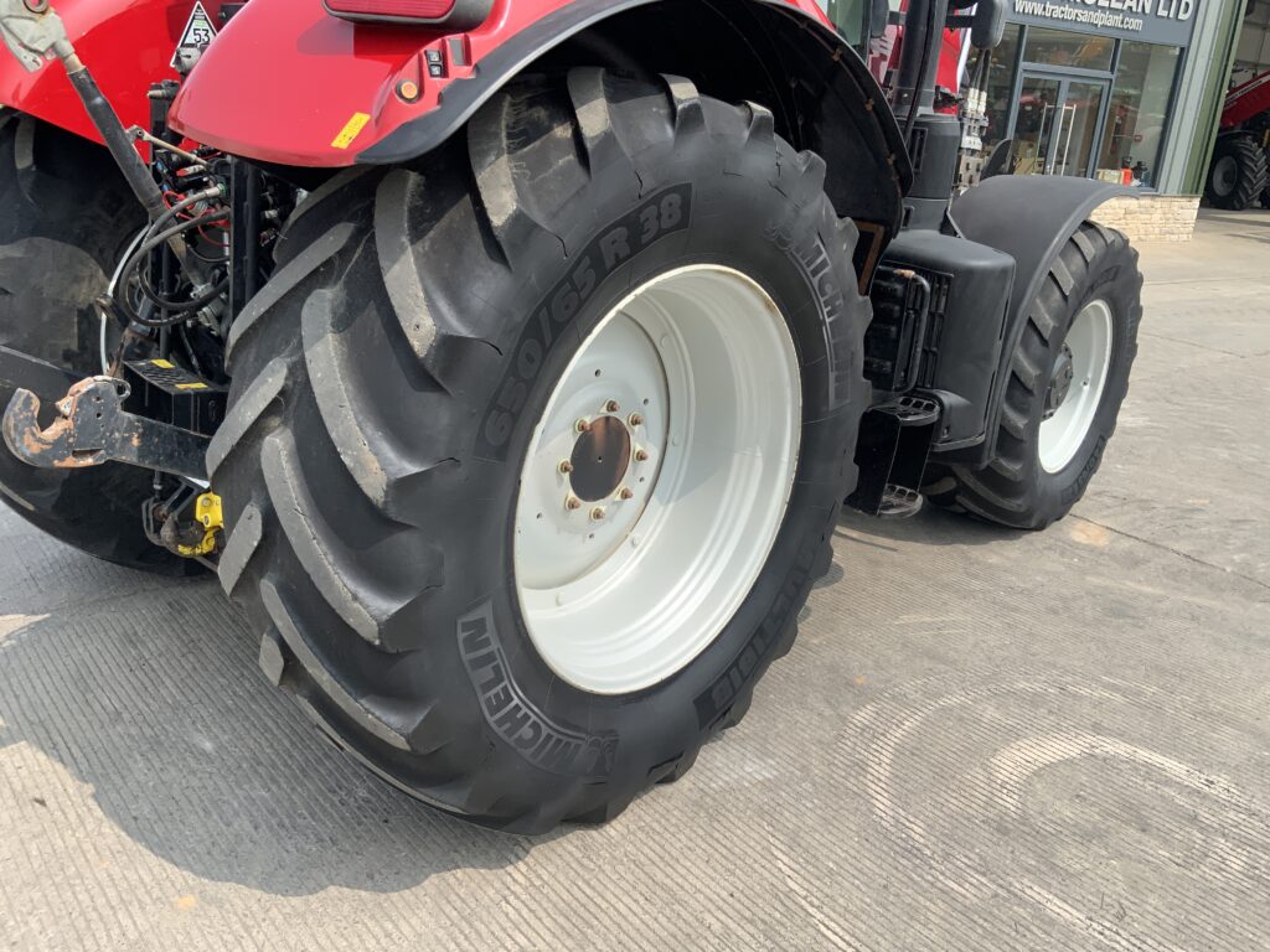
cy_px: 476
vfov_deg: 48.2
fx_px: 1064
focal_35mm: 29
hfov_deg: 61.7
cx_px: 635
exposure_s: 1/1055
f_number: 1.8
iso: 16
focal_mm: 3
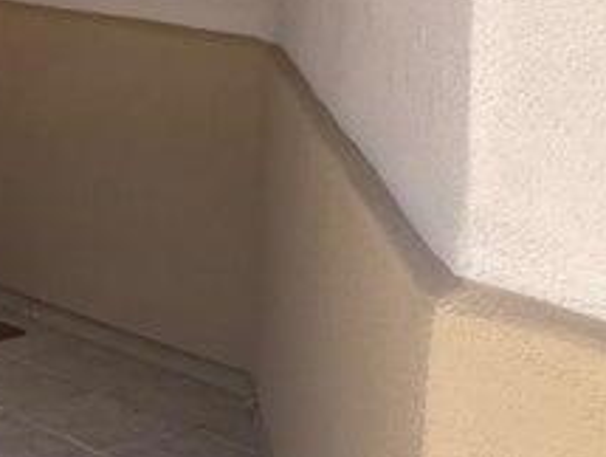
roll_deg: -1.5
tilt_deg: -3.2
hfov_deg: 17.5
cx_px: -238
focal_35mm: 103
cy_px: -65
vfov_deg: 14.0
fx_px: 1806
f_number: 1.8
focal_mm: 4.25
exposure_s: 1/858
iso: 32
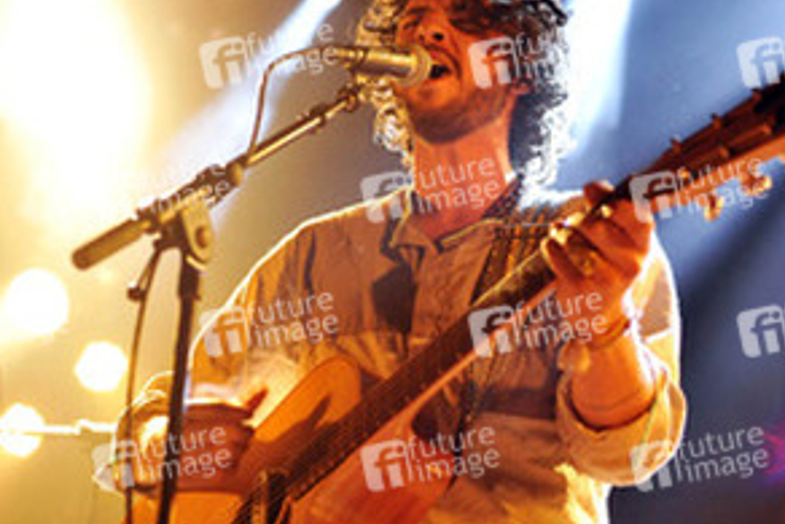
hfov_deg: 26.3
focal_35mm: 77
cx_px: 465
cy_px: 258
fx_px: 1680
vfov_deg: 17.7
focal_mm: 50
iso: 2500
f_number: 2.8
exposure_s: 1/160
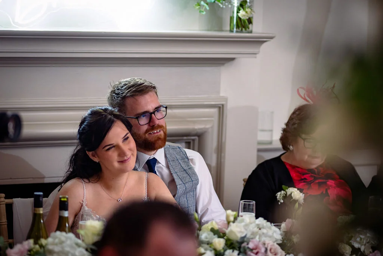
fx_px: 1351
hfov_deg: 16.1
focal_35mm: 127
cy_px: 128
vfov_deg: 10.8
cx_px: 192
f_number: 1.8
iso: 640
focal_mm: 85
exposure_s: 1/200
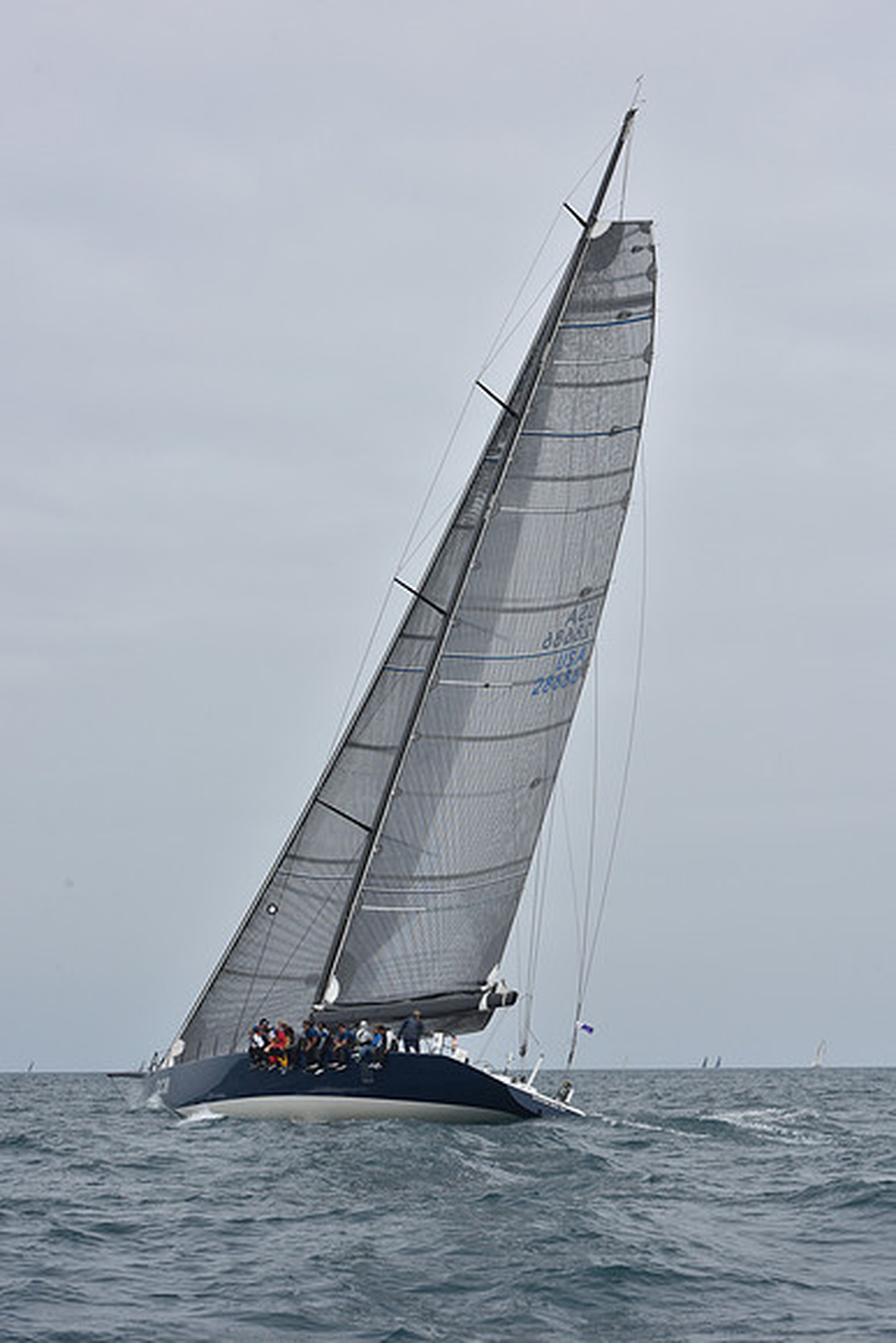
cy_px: 672
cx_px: 448
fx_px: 2612
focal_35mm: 70
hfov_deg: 19.5
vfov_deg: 28.8
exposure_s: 1/800
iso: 250
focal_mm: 70
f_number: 10
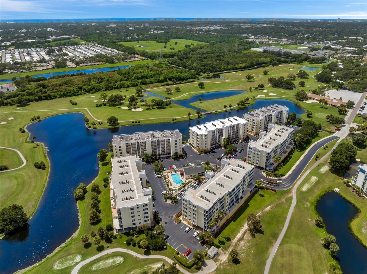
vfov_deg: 56.7
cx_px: 184
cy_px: 137
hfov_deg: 71.6
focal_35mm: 24
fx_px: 254
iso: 100
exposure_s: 1/60
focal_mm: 12.29
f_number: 4.5
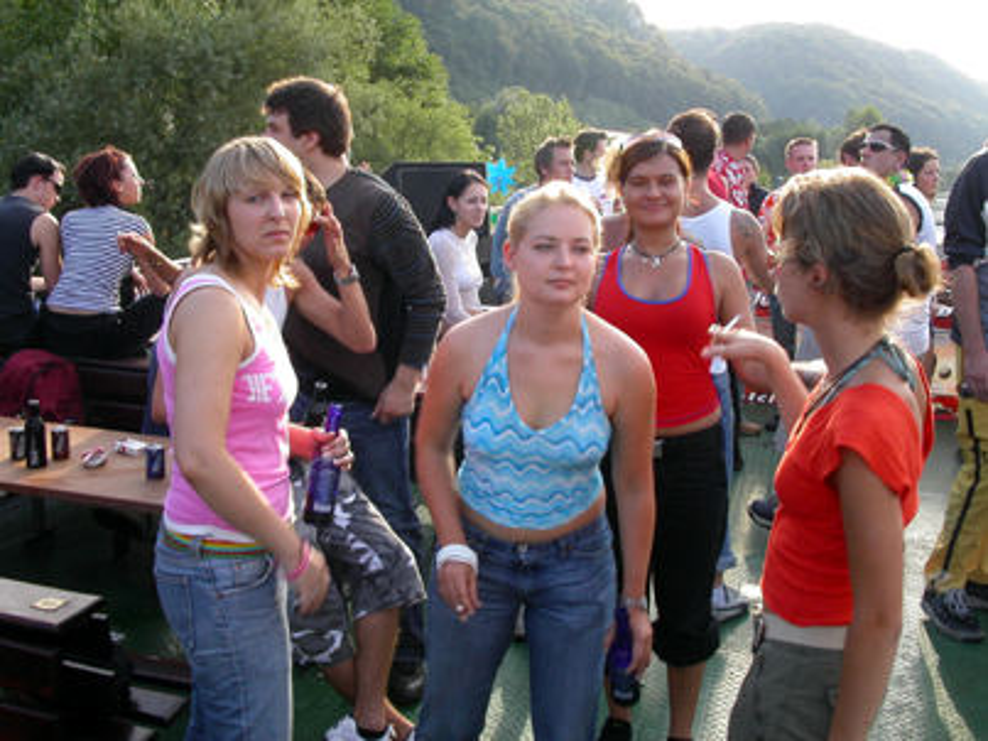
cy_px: 370
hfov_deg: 49.0
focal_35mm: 38
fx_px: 1084
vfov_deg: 37.7
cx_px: 494
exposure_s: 1/45
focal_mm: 7.8
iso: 100
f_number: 8
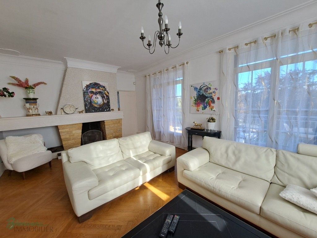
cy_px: 119
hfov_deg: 106.2
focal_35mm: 13
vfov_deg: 89.9
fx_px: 119
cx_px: 158
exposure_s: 1/100
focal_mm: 1.74
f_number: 2.2
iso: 50
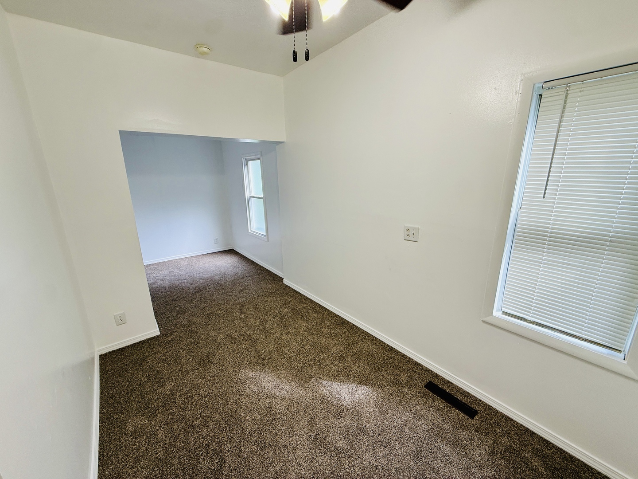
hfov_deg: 102.1
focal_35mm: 14
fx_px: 258
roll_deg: +1.1
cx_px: 319
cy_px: 240
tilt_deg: -14.2
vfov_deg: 85.7
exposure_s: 1/120
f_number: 2.2
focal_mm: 2.22
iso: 80
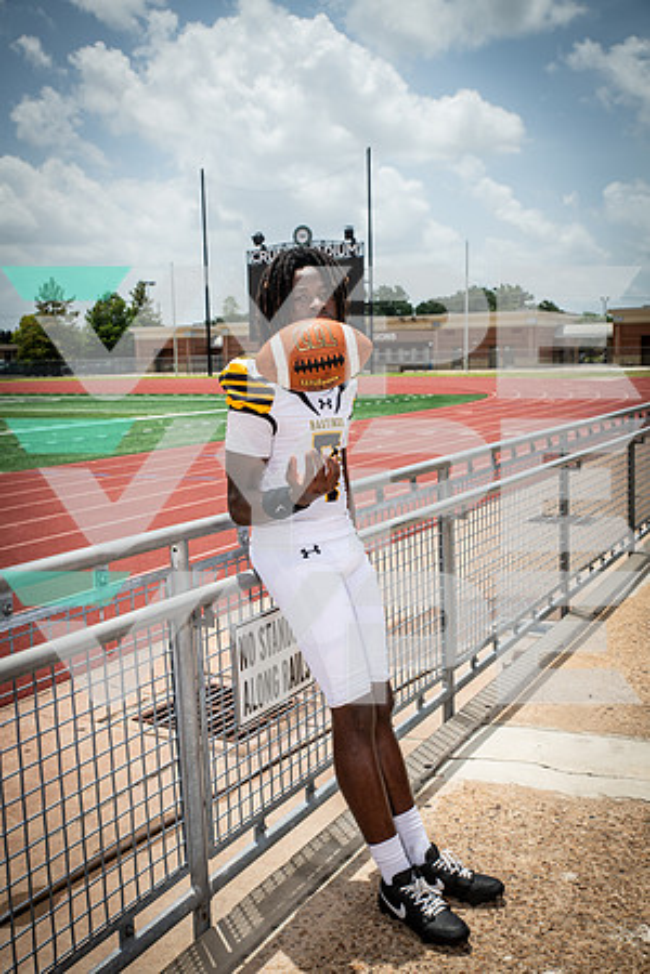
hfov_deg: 35.1
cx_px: 325
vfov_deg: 50.7
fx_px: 1029
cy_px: 487
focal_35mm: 38
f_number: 7.1
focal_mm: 38
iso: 100
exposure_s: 1/500
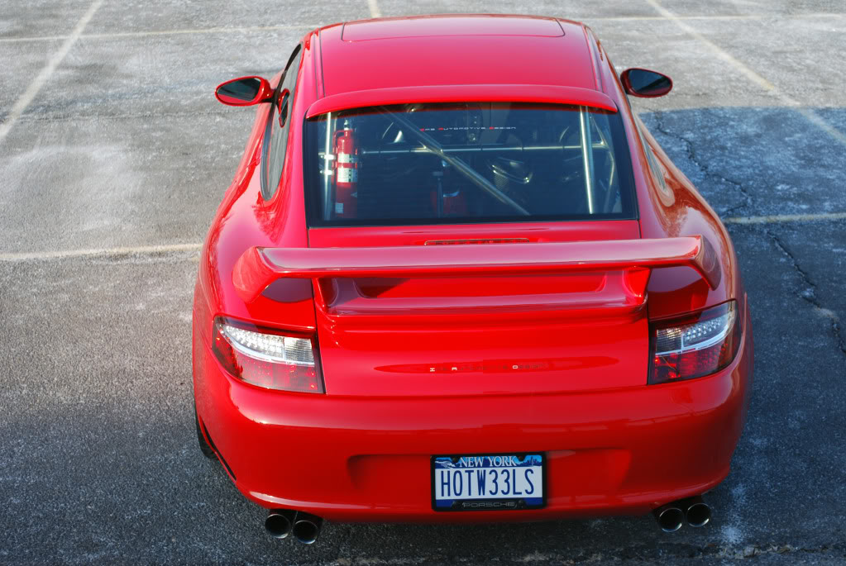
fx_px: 1341
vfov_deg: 23.8
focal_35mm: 57
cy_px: 283
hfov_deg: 35.0
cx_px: 423
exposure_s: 1/125
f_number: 5.6
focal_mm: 38
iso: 140
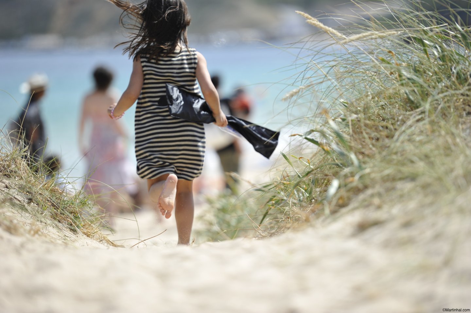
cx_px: 236
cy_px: 156
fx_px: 2615
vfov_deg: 6.9
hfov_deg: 10.3
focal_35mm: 200
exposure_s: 1/3200
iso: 320
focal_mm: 200
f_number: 2.8
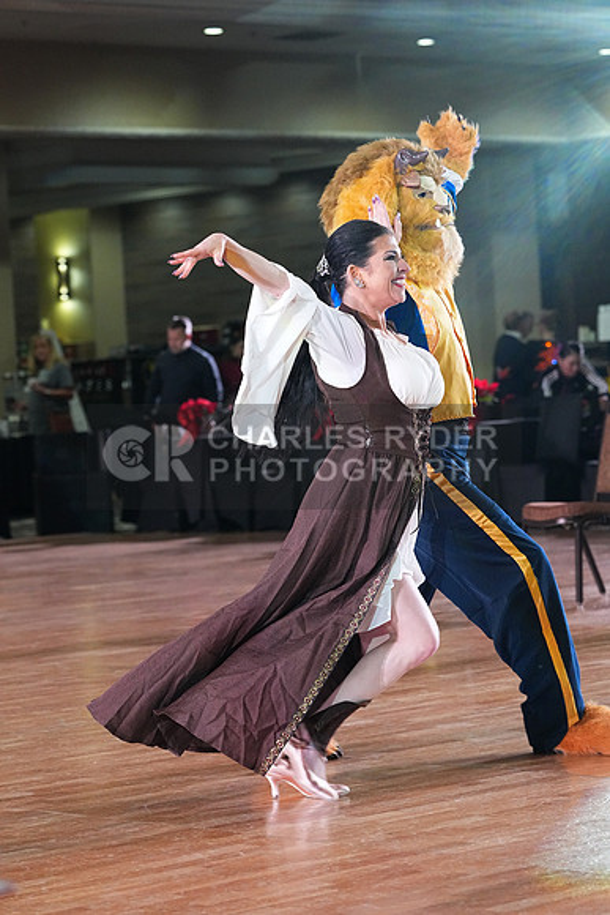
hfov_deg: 11.9
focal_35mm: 115
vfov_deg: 17.8
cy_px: 458
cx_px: 305
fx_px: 2921
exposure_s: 1/400
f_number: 5
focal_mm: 115
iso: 6400
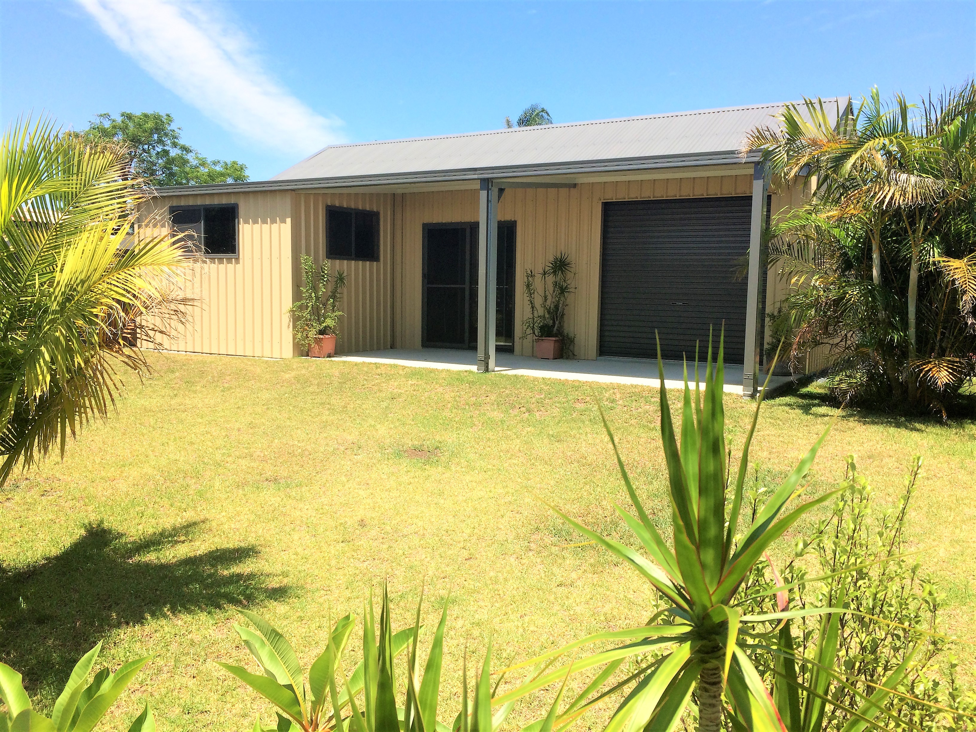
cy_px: 366
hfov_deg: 61.7
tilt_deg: -4.3
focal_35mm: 29
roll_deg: -1.7
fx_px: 818
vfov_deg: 48.2
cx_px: 488
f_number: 2.2
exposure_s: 1/1580
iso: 32
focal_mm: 4.15
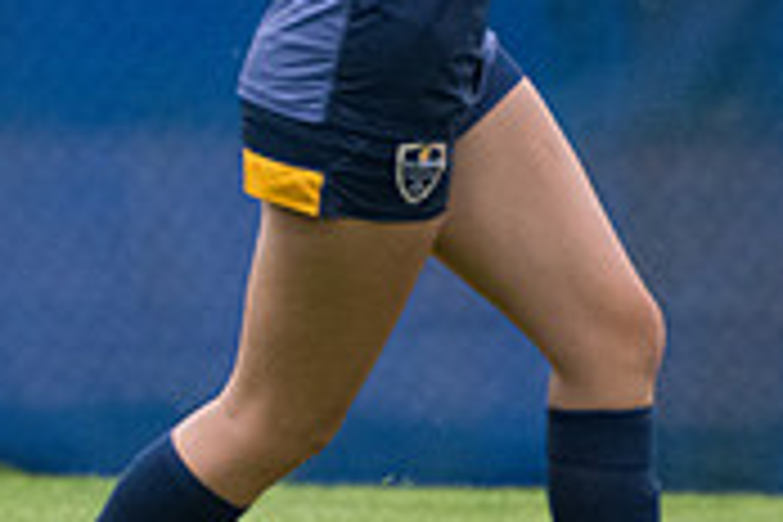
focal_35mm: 1947
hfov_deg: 1.1
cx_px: -364
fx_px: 42344
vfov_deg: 0.7
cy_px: 63
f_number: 5.6
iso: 4000
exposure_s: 1/1600
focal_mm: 390
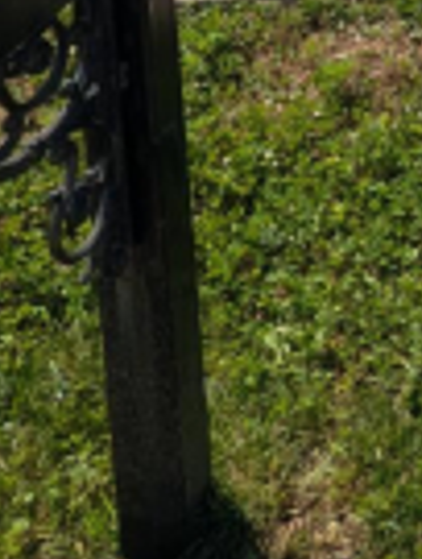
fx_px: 955
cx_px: 798
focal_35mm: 59
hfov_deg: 18.4
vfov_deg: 22.3
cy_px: -406
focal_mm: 2.02
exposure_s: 1/2439
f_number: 1.7
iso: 49
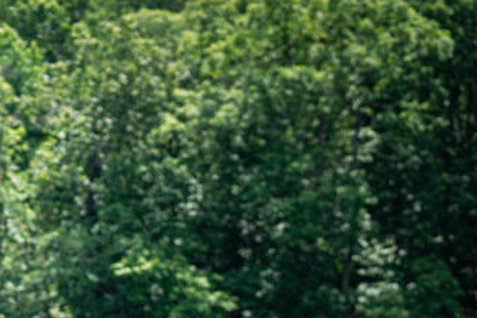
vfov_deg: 11.3
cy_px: 445
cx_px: -488
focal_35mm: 117
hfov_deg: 14.4
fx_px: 1550
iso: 800
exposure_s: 1/1000
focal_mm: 26
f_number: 5
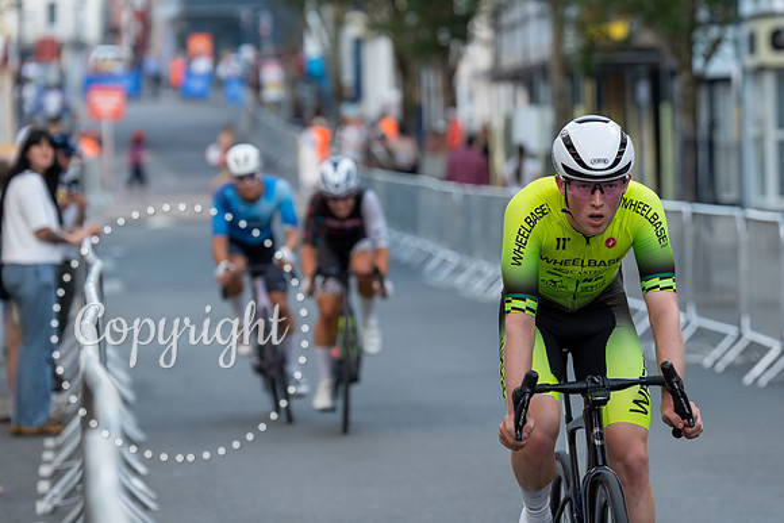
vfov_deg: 6.9
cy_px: 254
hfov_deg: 10.3
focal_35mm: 199
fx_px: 4339
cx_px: 519
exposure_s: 1/640
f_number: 4
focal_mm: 149
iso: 1000
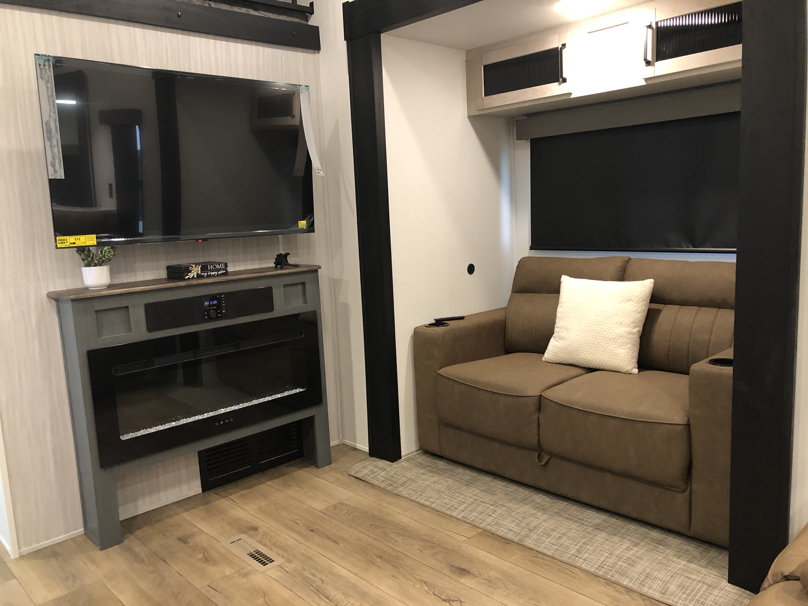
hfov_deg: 63.4
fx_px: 654
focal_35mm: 28
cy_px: 303
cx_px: 404
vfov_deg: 49.7
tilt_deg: -9.2
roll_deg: +3.6
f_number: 1.8
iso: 100
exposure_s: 1/15
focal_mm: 3.99
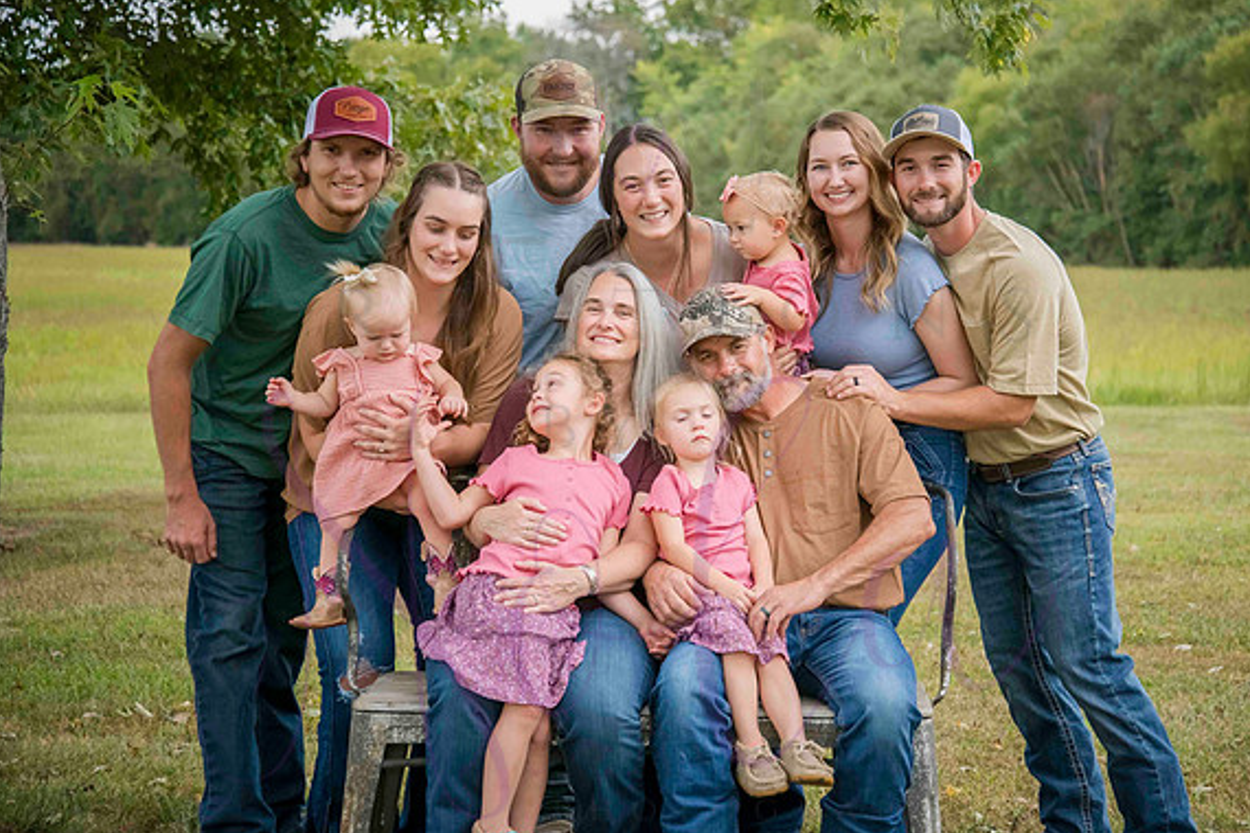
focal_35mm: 79
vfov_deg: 17.3
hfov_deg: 25.7
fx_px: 2743
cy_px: 388
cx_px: 692
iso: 400
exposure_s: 1/640
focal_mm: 70
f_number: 4.5
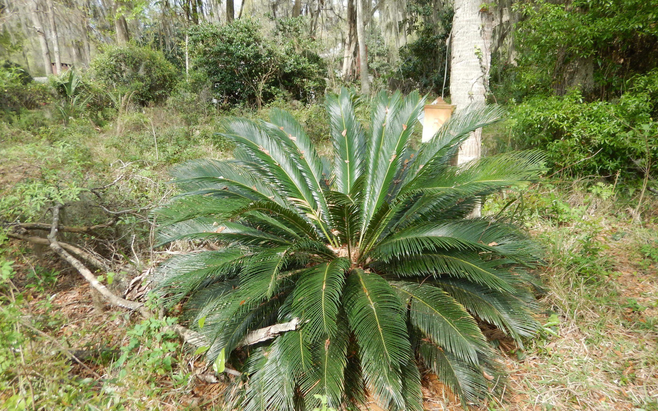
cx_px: 334
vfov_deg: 45.9
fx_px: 484
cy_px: 228
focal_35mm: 27
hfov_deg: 68.4
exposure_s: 1/320
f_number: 2.8
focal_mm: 4.3
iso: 125
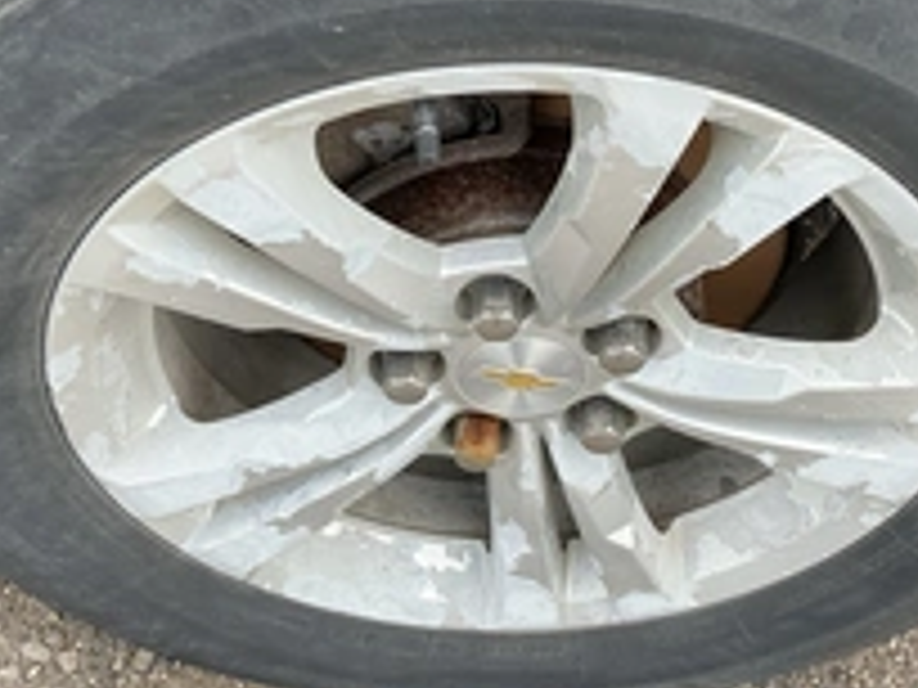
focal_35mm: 55
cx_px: 572
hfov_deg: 34.8
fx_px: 1459
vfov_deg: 26.3
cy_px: 207
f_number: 1.8
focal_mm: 3
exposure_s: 1/294
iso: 25
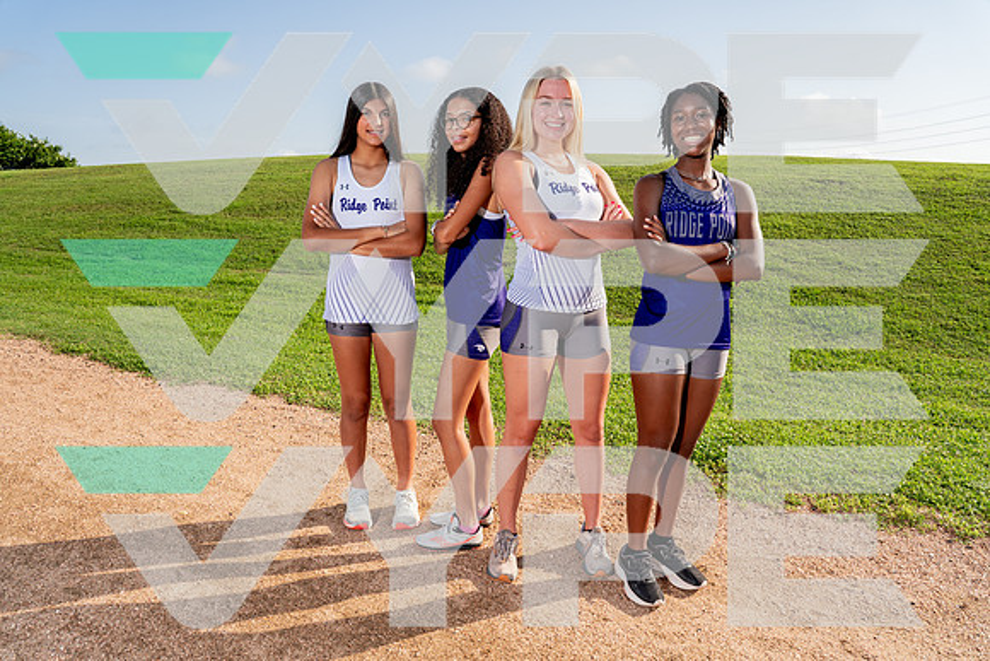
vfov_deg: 53.2
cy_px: 330
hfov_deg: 73.7
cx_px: 495
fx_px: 660
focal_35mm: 24
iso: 100
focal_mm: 24
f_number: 8
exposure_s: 1/250
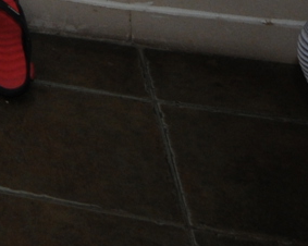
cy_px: -389
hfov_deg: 17.6
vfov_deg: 12.8
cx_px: -276
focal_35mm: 83
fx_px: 760
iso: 400
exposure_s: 1/40
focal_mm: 9.5
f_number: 4.8
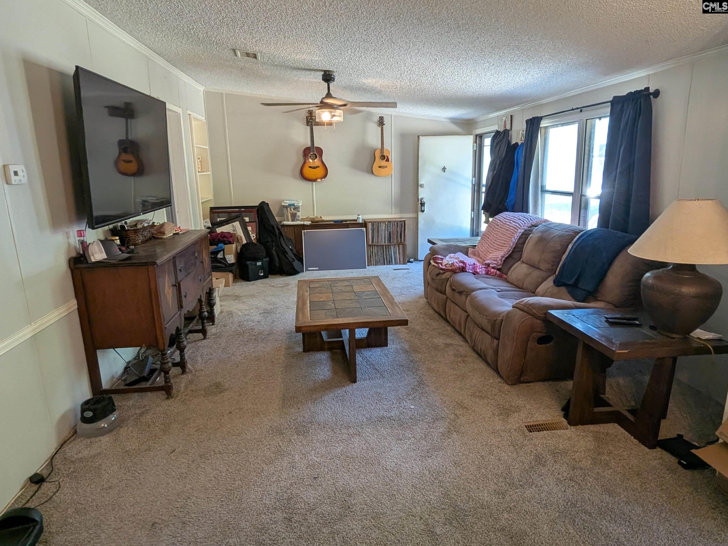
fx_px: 336
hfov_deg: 94.5
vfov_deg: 78.1
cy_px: 273
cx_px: 364
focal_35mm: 16
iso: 137
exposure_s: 1/60
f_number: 2.2
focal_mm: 2.22
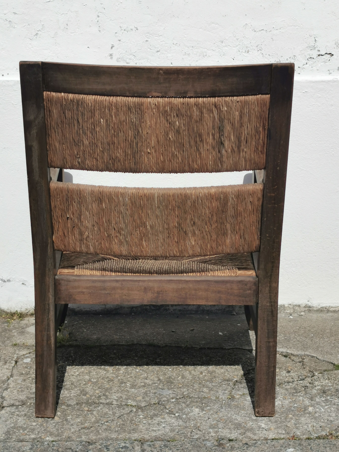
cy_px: 226
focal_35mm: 61
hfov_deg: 24.0
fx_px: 797
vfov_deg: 31.7
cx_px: 170
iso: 50
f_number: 1.6
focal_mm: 5.56
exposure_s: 1/7143
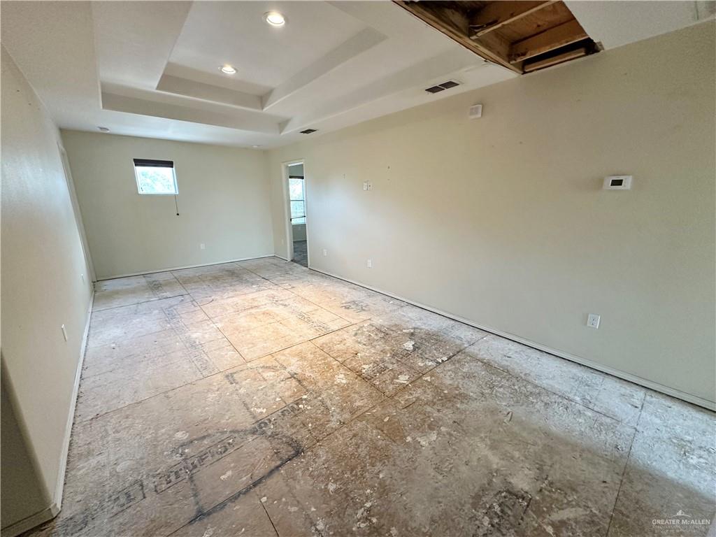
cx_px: 358
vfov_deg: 85.7
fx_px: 290
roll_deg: -0.2
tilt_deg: -13.8
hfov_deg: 102.1
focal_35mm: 14
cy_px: 268
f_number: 2.2
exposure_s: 1/60
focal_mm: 2.22
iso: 320
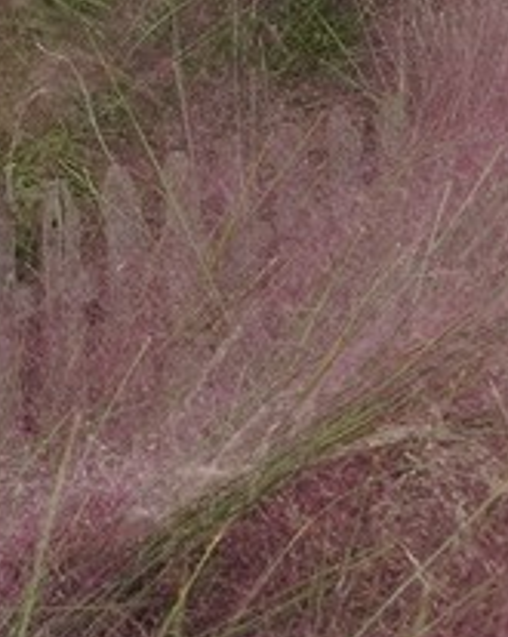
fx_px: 5990
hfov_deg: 4.8
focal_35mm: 318
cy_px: -366
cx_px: -123
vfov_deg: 6.0
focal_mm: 35
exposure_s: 1/100
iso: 400
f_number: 11
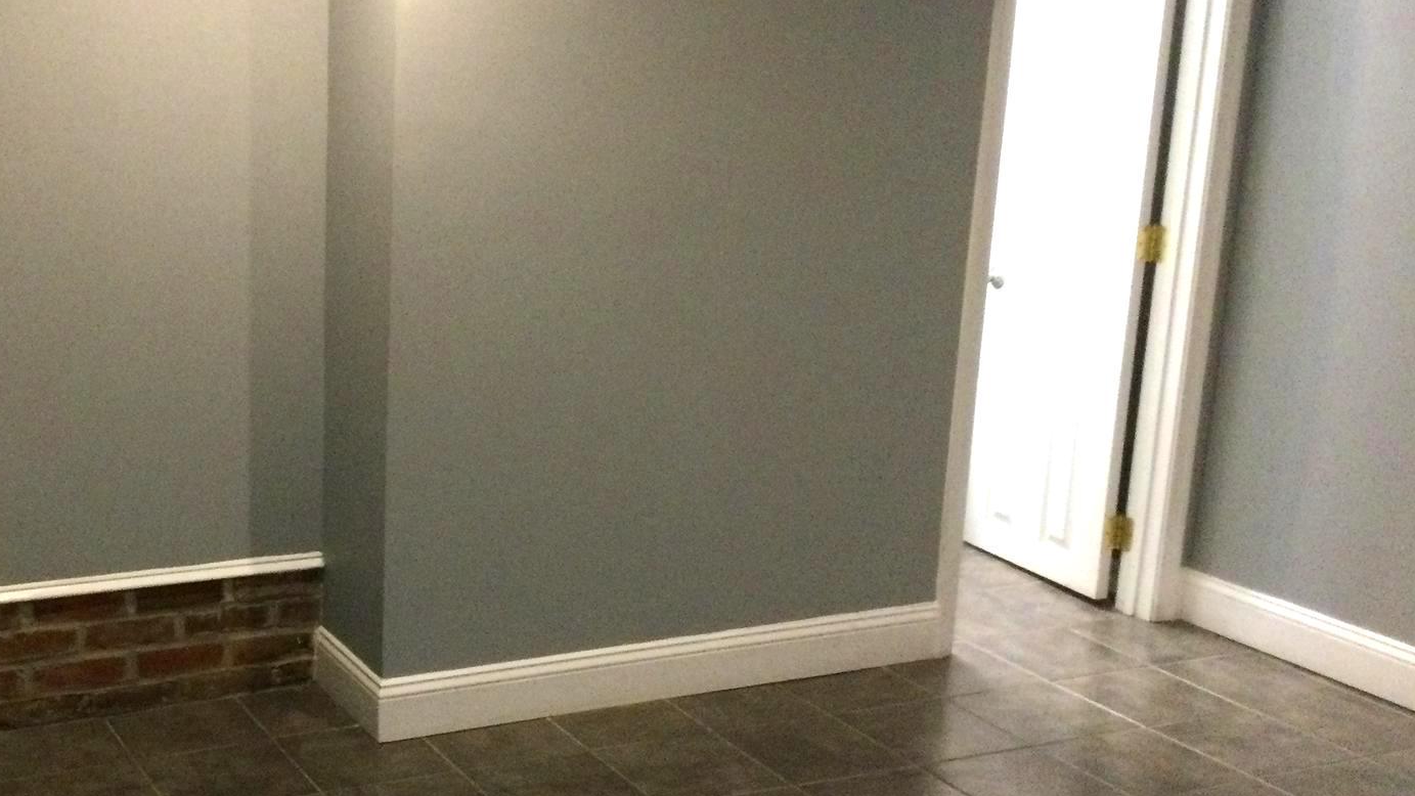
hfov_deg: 40.5
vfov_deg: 23.9
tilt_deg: -14.9
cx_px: 401
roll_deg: -0.1
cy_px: 488
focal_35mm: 50
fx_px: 1876
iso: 200
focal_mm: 3.3
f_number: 2.4
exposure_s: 1/15
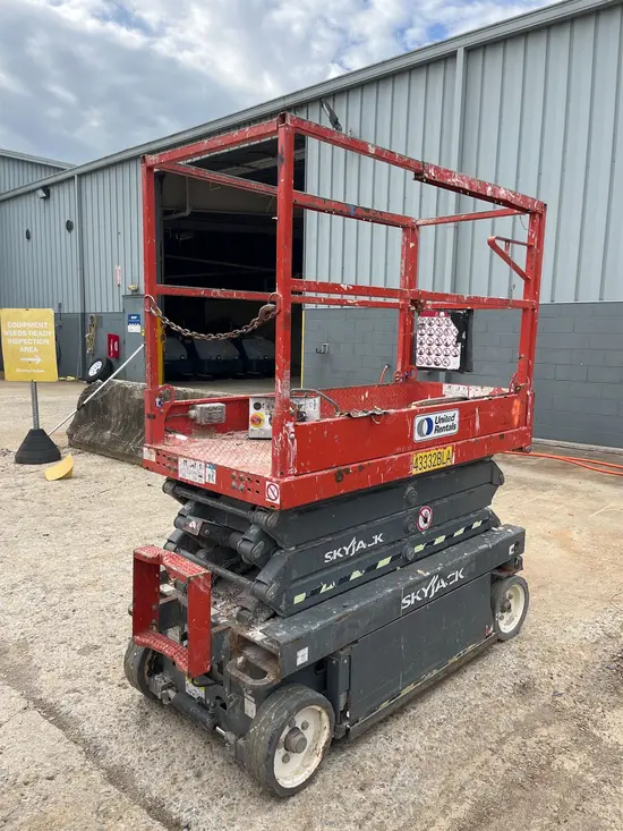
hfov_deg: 53.1
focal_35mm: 26
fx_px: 624
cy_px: 416
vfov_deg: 67.3
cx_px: 312
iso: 50
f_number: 1.6
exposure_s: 1/920
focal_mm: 5.1
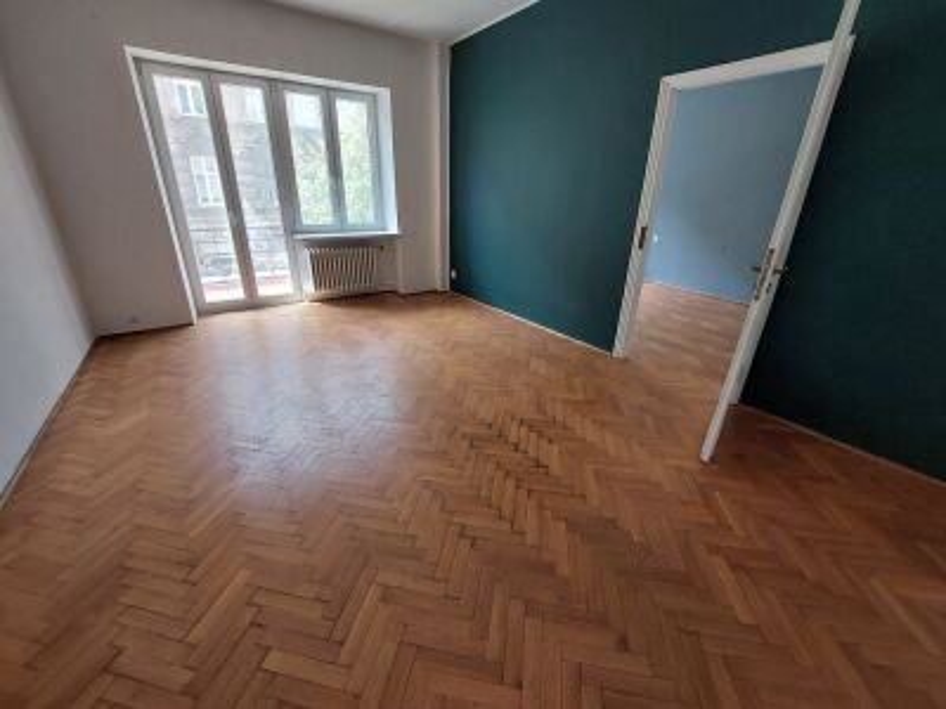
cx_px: 473
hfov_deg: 106.2
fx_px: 355
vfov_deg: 89.9
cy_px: 354
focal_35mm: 13
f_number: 2.2
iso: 64
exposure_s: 1/50
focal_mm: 1.74
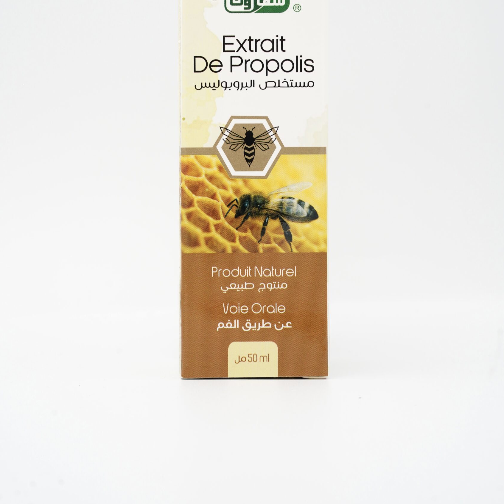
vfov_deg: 19.2
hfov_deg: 19.3
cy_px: 133
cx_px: 252
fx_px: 1483
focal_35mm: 90
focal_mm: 70
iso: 1250
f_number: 10
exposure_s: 1/200
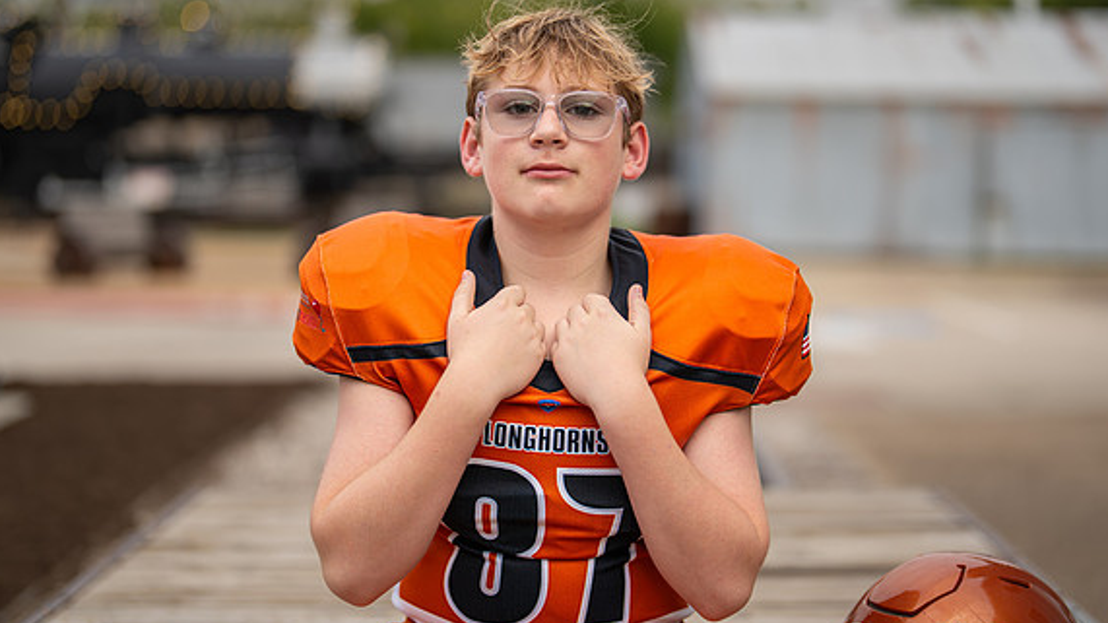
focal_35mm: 64
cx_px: 583
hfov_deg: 32.8
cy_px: 299
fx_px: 1880
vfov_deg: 18.8
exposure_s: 1/1600
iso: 100
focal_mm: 50
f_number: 1.2
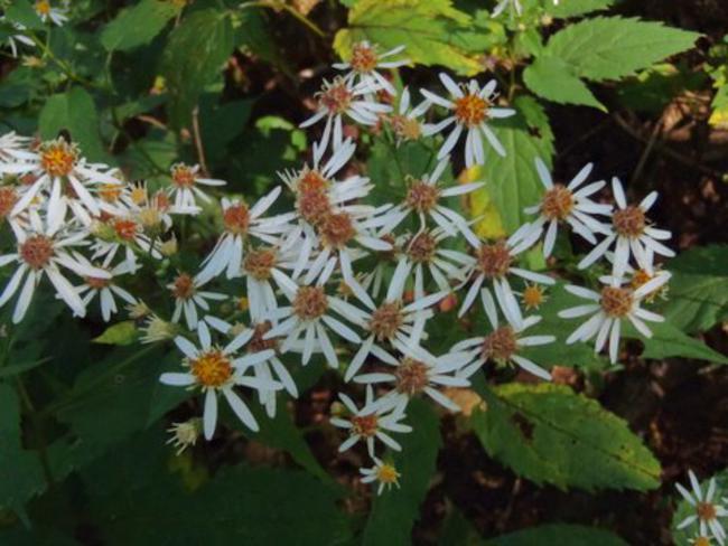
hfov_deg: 50.1
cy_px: 273
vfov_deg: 38.7
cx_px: 364
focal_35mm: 37
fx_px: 778
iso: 125
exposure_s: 1/40
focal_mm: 6.64
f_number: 4.7
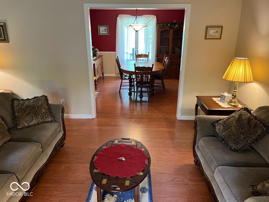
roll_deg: -0.5
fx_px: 202
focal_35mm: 26
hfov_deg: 67.3
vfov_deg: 53.1
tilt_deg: -18.7
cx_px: 134
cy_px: 101
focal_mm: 5.1
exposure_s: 1/60
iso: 400
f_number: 1.6
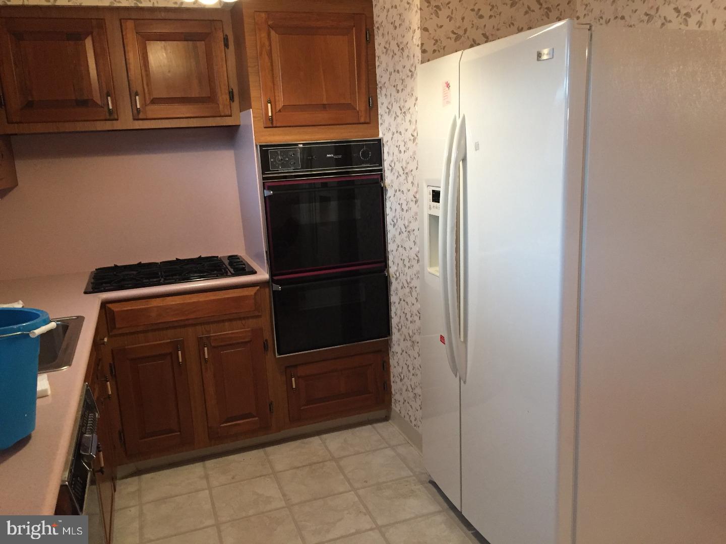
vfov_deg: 48.2
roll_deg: +3.8
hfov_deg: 61.7
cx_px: 363
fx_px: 608
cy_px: 272
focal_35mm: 29
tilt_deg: -10.9
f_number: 2.2
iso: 160
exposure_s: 1/30
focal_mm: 4.15
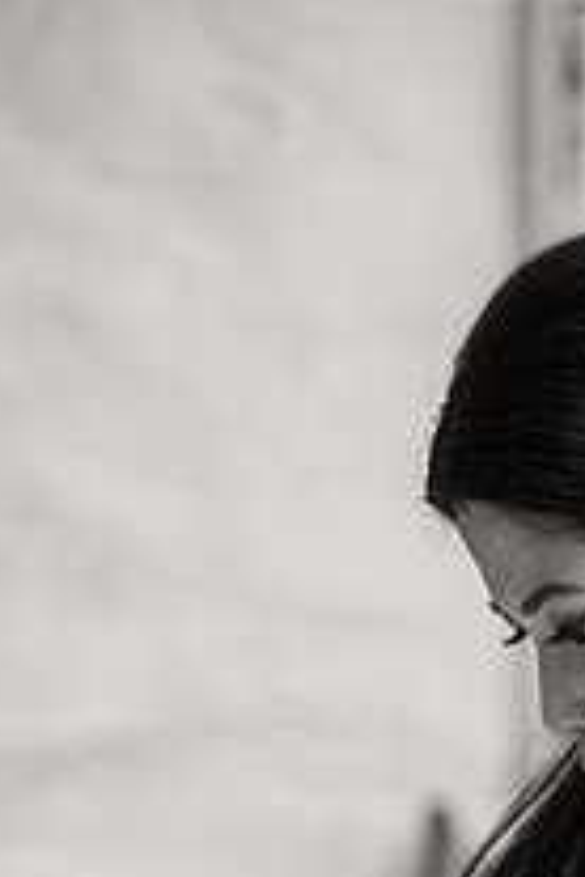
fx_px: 4777
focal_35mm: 196
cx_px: 602
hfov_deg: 7.0
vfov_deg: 10.4
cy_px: 843
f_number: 3.5
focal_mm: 90
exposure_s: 1/100
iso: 1250
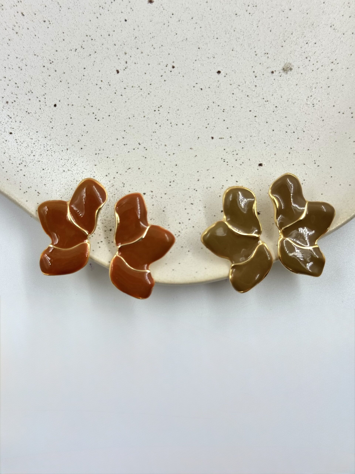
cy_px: 237
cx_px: 178
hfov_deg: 30.3
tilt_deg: -85.1
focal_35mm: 48
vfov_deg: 39.7
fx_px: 656
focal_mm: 6.76
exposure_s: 1/707
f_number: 1.78
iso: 64
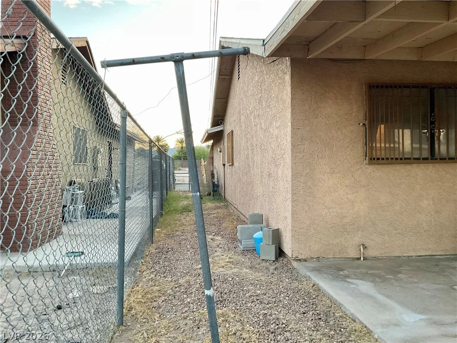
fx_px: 383
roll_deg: +0.7
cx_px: 228
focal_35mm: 29
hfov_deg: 61.7
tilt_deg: -0.2
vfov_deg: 48.2
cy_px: 172
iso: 64
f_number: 1.8
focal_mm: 3
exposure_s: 1/82
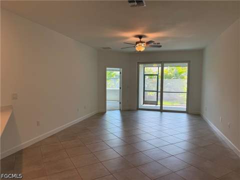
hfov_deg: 71.6
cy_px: 90
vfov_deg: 56.8
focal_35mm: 24
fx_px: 166
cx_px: 120
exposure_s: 1/129
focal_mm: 6.76
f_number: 1.78
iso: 100
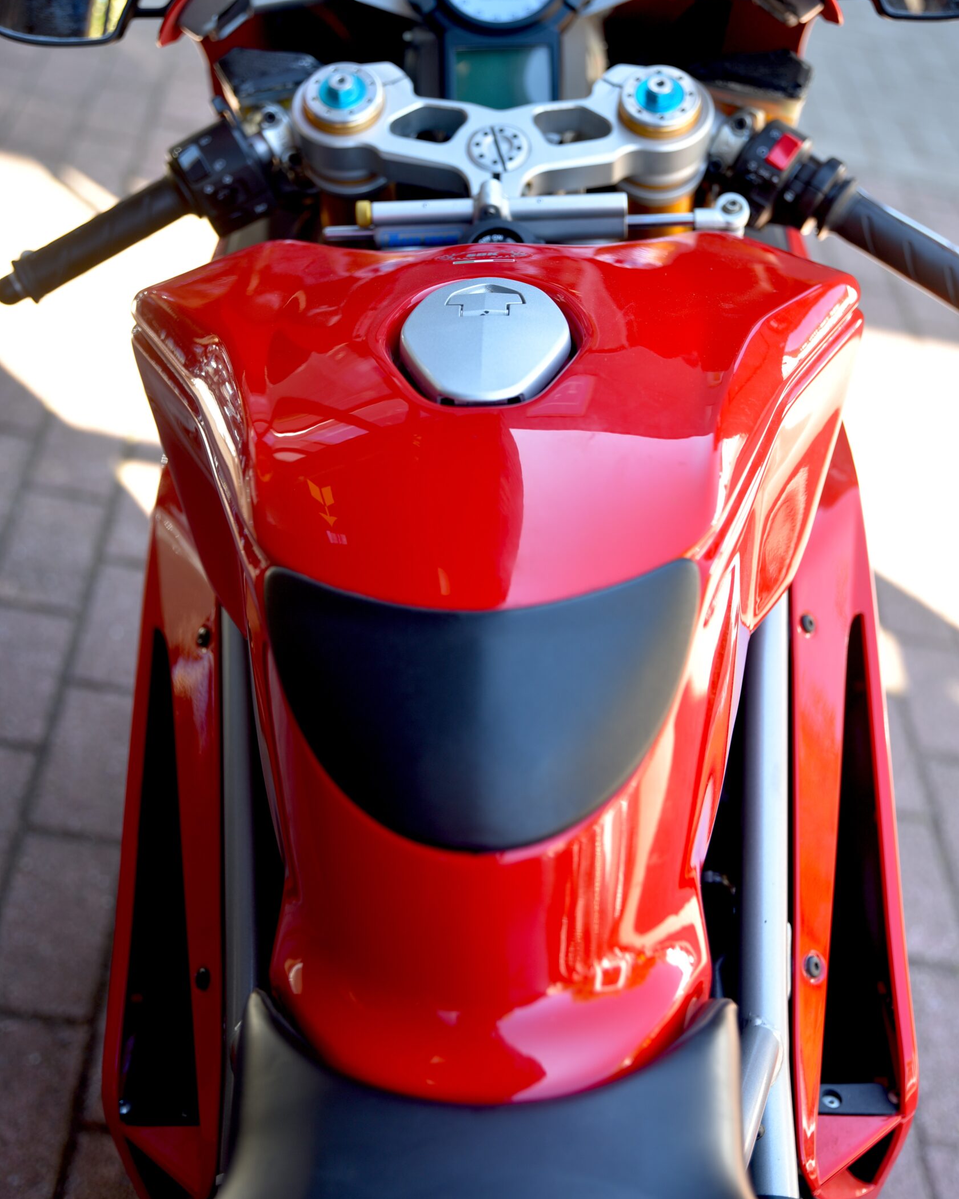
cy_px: 478
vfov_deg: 34.0
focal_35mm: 55
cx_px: 488
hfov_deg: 27.6
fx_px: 1952
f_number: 2.8
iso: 100
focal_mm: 48
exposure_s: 1/60
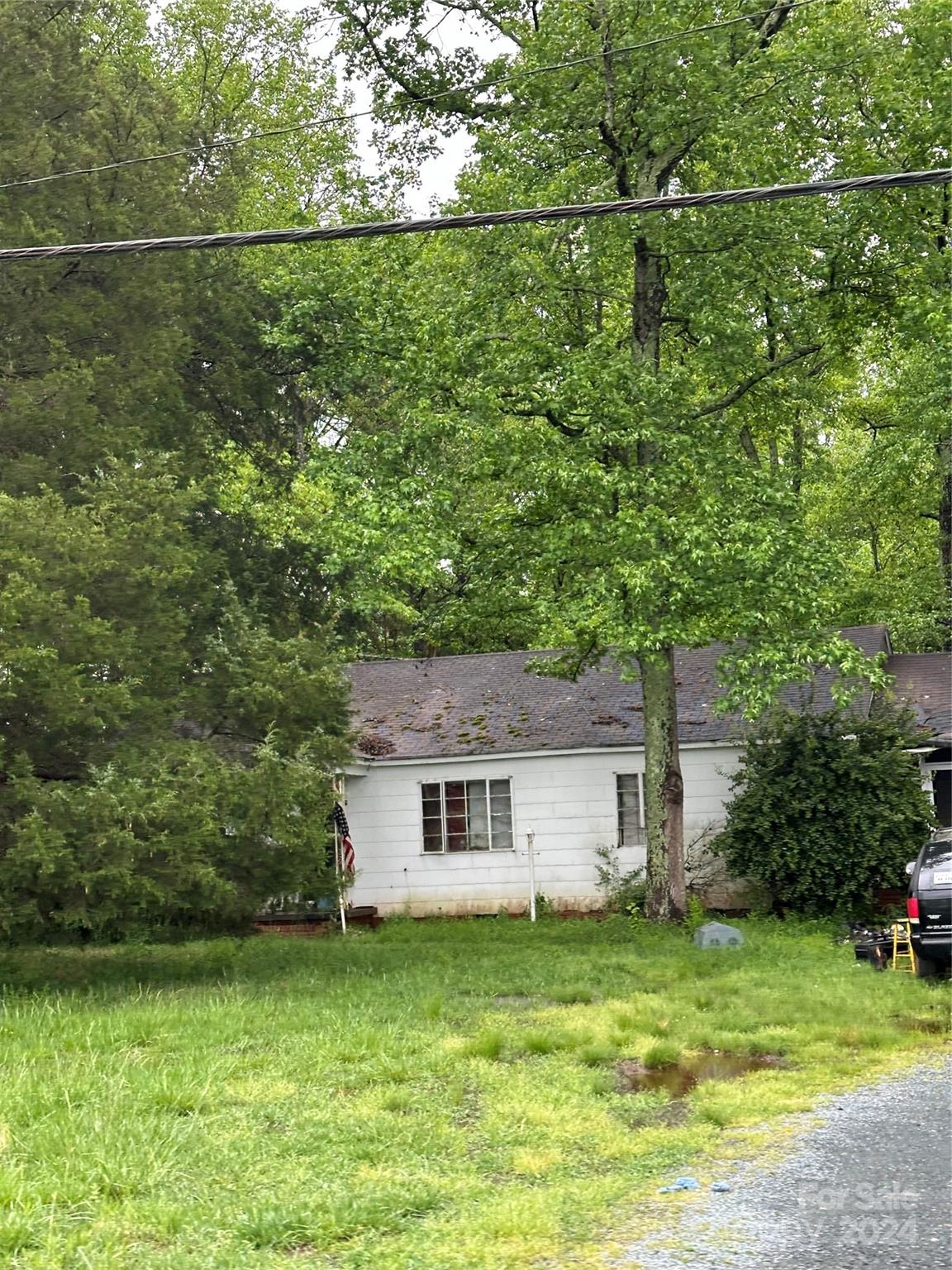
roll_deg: +2.6
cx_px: 476
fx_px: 1760
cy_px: 635
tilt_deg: +8.4
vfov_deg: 39.7
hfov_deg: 30.3
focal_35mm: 48
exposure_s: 1/216
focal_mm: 6.86
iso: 64
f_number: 1.78
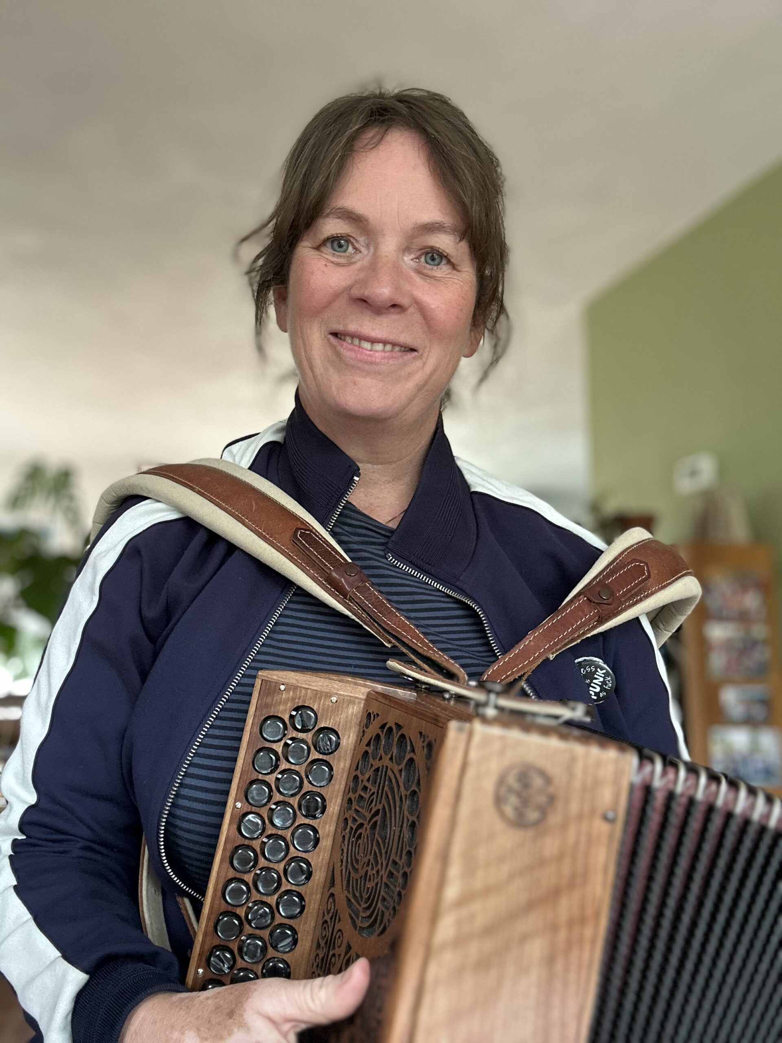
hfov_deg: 46.8
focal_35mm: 30
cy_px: 522
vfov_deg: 60.0
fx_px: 904
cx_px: 391
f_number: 1.9
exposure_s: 1/60
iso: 200
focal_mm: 2.69
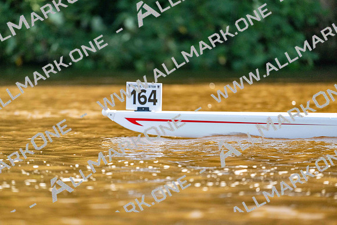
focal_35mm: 400
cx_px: 168
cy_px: 112
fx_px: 3745
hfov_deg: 5.2
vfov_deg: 3.4
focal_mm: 400
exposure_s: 1/3200
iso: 2800
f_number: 4.5
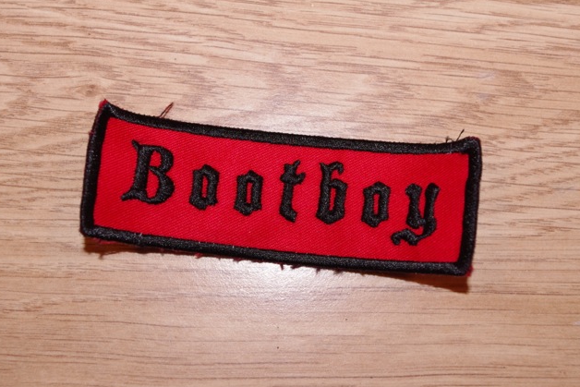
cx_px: 287
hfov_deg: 34.5
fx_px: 935
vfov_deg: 23.4
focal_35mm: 58
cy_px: 193
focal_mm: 37.5
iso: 1600
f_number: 8
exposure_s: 1/30
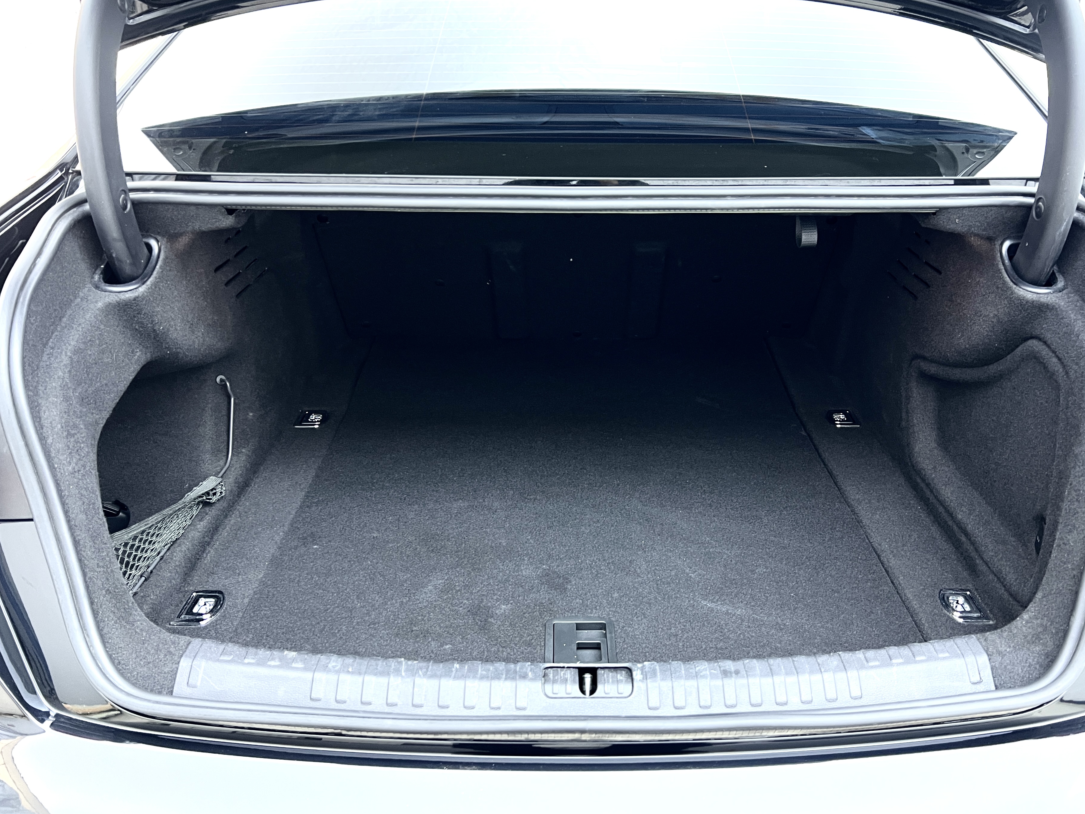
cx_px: 584
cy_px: 424
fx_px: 909
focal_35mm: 29
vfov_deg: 48.2
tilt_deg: -26.2
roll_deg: +0.2
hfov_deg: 61.6
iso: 250
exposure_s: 1/50
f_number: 1.5
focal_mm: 5.7
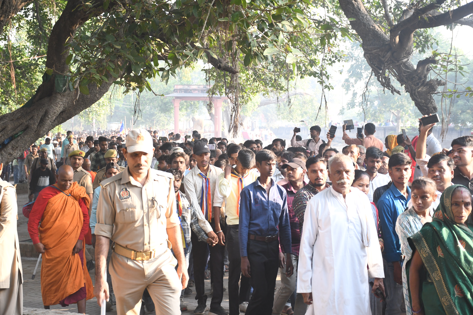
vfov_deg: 23.8
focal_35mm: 57
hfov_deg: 35.1
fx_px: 749
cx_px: 236
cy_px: 158
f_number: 4.2
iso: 1000
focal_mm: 38
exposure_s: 1/250
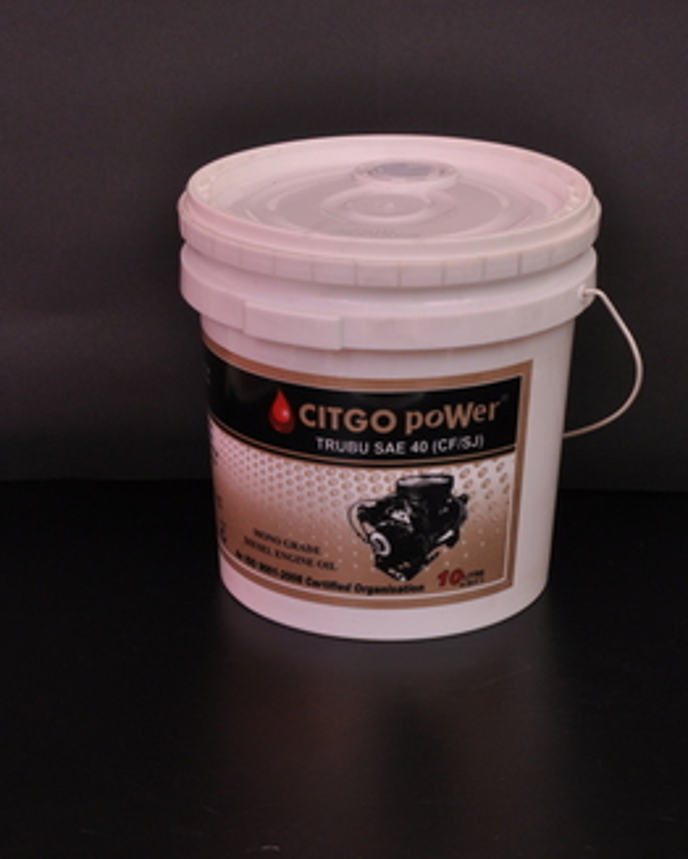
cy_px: 426
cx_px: 320
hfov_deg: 17.9
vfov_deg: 22.2
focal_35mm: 86
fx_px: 2187
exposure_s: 1/160
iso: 400
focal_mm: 40
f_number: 20
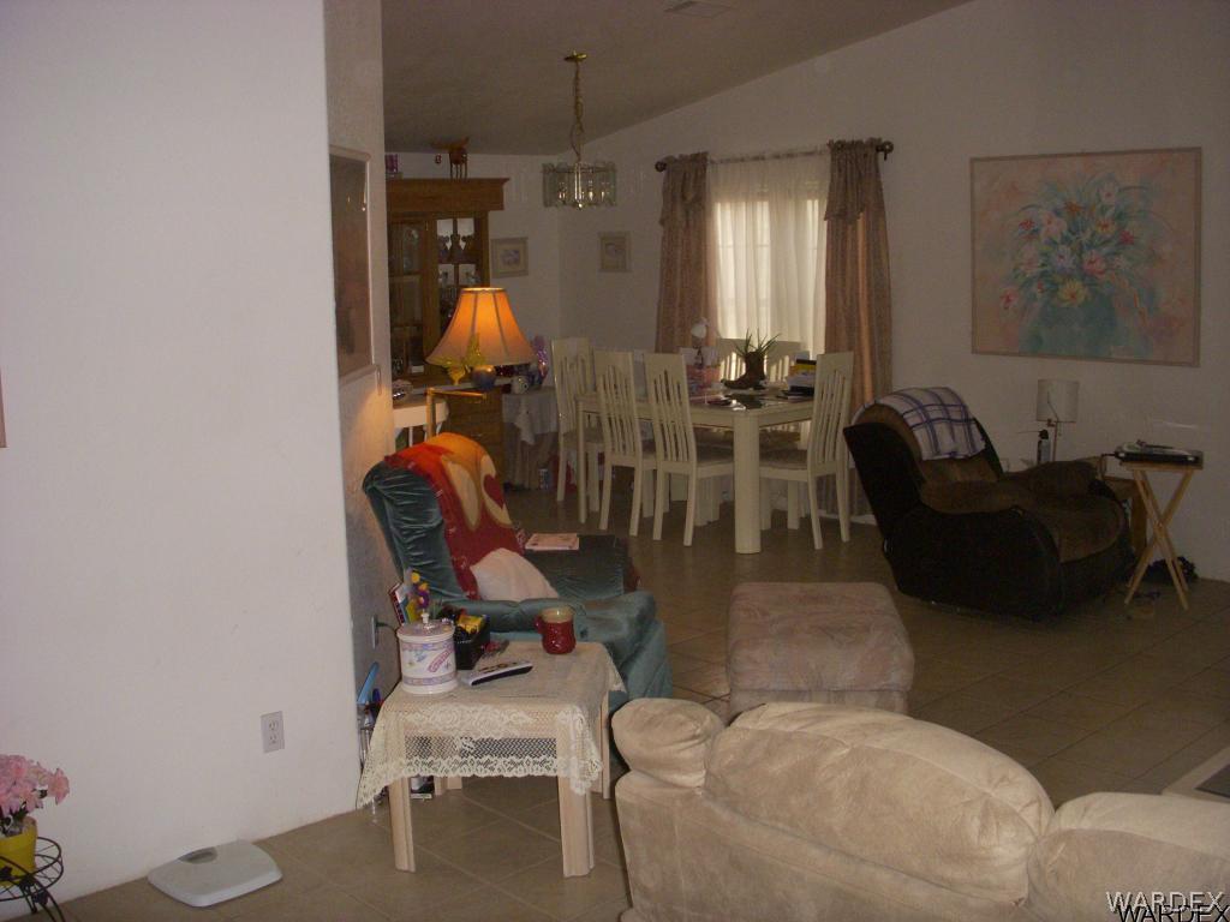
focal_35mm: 38
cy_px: 461
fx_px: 1350
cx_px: 615
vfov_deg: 37.7
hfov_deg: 49.0
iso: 320
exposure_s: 1/100
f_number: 3.3
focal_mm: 6.3
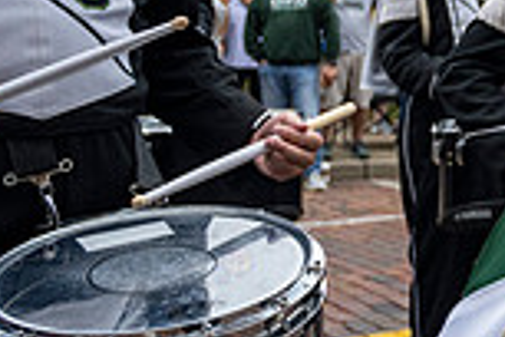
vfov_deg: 14.8
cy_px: 12
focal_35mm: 91
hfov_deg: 18.2
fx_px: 1276
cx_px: 881
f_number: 4
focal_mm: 24
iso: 640
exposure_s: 1/1600
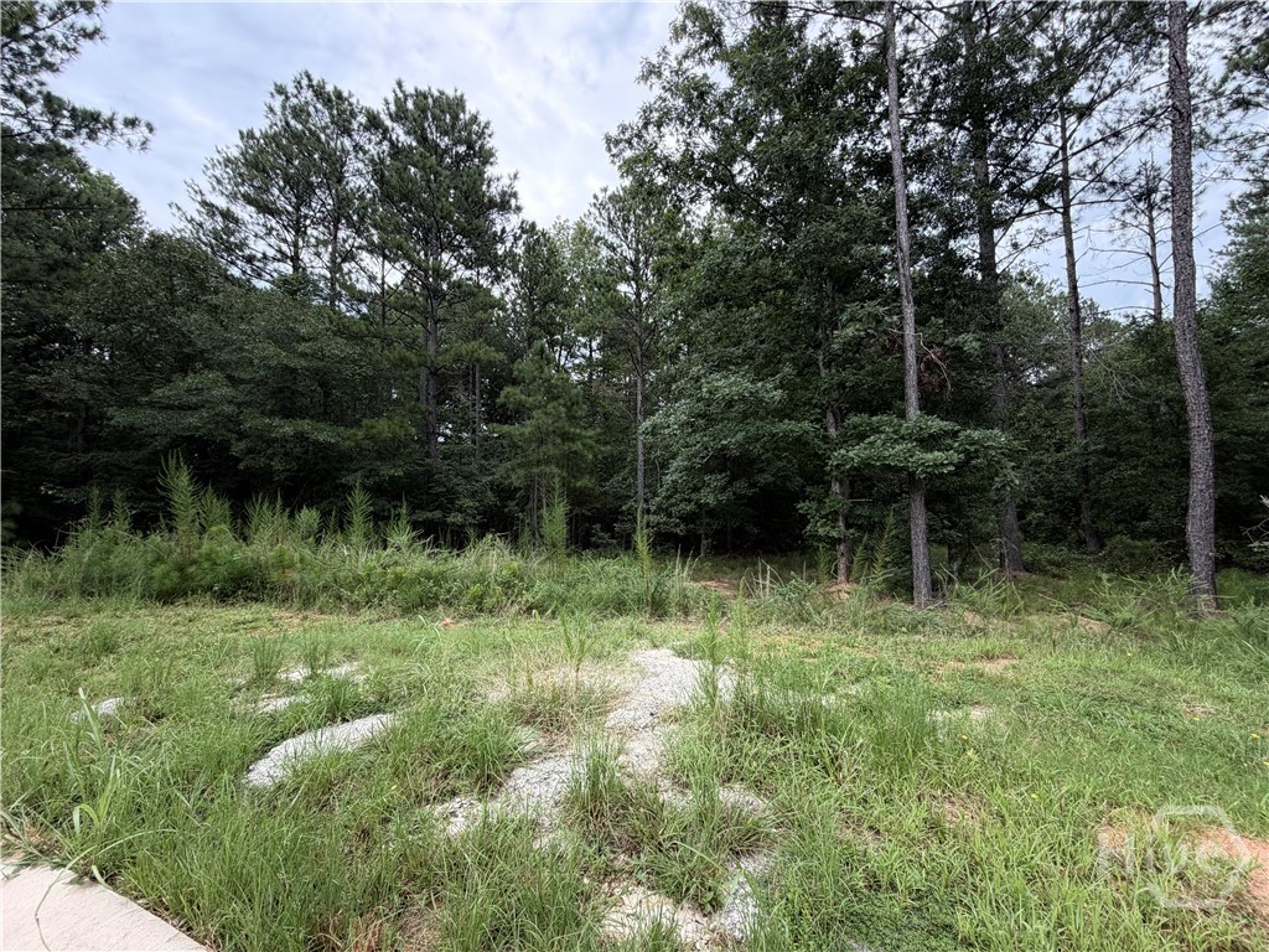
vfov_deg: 85.7
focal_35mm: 14
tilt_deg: +4.8
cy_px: 476
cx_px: 634
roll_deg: +1.3
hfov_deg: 102.1
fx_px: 513
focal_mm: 2.22
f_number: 2.2
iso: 64
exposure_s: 1/121
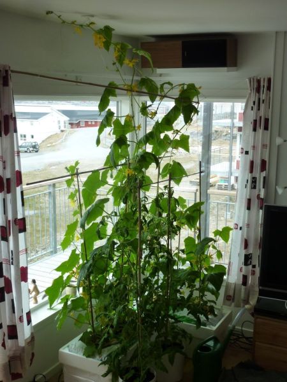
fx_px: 497
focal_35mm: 45
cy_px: 191
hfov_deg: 32.2
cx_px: 144
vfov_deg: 42.1
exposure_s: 1/125
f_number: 4
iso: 125
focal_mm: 7.3
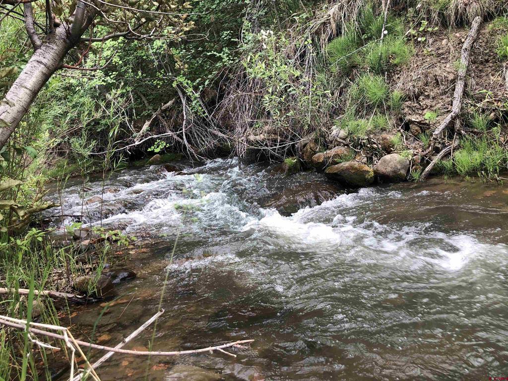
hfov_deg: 63.4
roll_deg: +11.8
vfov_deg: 49.7
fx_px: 411
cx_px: 254
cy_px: 190
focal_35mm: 28
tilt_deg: -8.6
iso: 25
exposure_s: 1/120
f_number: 1.8
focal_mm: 3.99
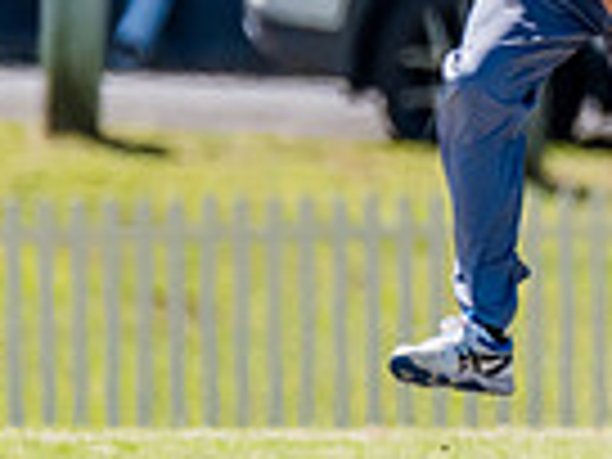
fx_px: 43934
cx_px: 594
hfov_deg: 0.8
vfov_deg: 0.6
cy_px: -34
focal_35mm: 2485
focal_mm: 600
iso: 640
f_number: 6.3
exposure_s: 1/2000
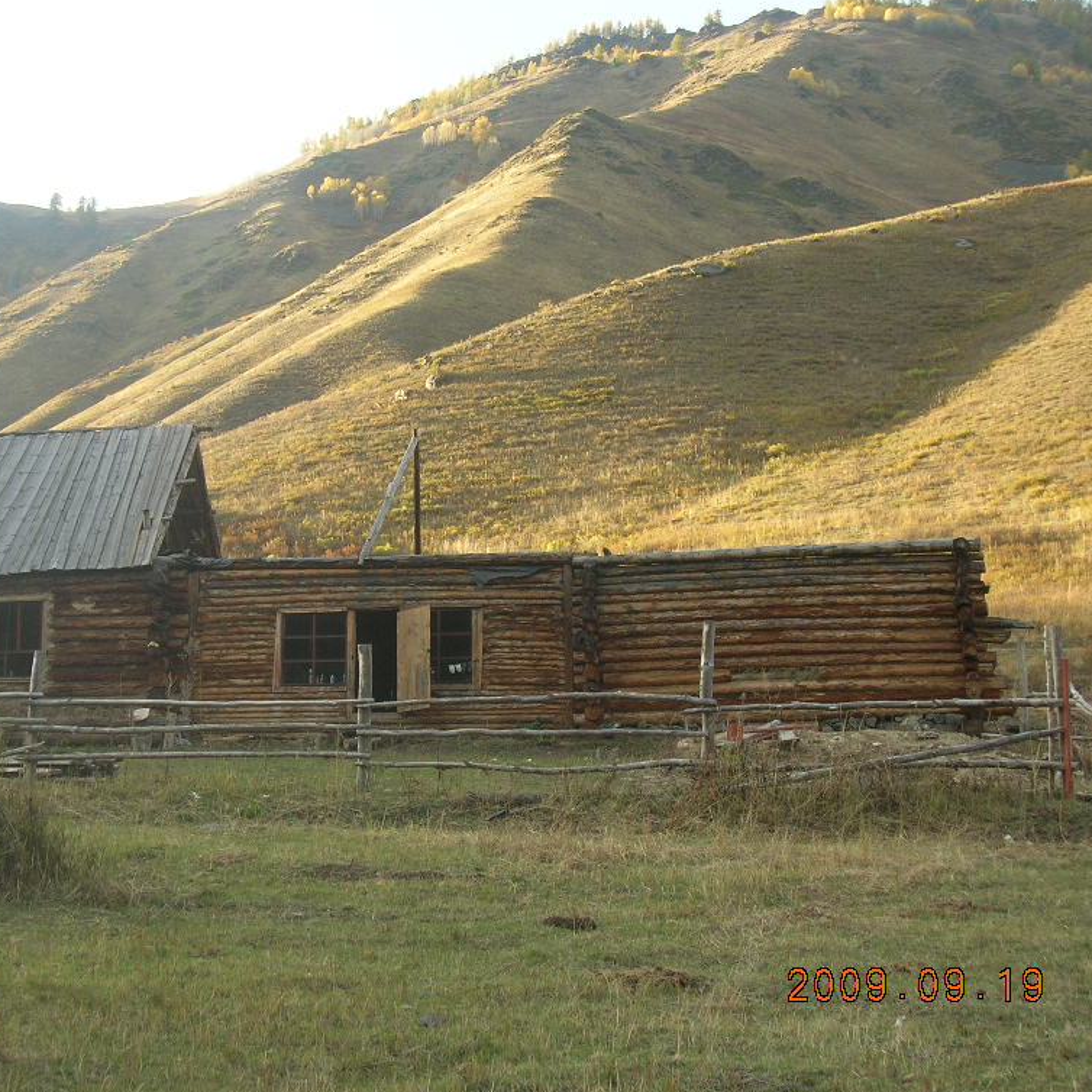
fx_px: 2141
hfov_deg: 28.5
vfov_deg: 28.6
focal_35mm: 60
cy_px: 546
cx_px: 420
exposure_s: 1/61.2
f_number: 3.3
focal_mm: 8.4
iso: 50
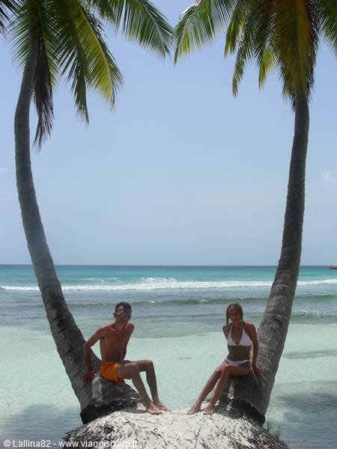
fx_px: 493
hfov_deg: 37.7
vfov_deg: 49.0
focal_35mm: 38
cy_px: 224
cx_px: 168
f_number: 6.8
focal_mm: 6.3
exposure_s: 1/524
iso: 50
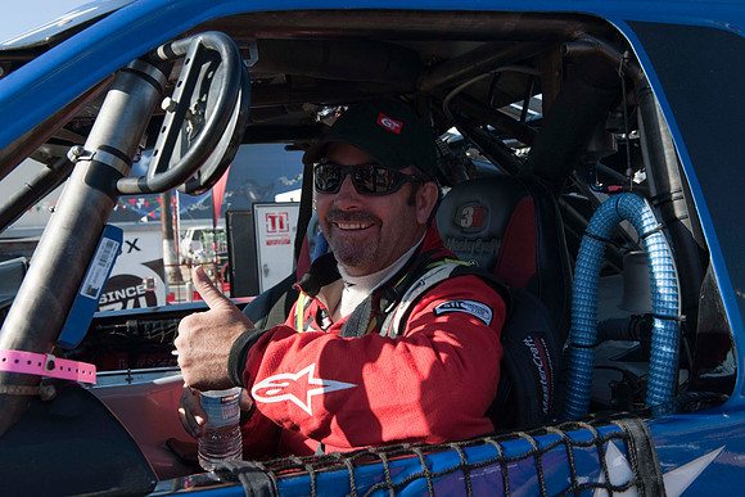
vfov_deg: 33.4
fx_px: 828
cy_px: 248
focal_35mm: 40
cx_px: 372
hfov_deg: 48.4
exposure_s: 1/320
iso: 320
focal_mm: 40
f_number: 9
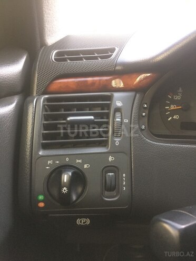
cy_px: 130
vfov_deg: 61.7
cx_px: 98
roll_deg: -0.5
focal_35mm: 29
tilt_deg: -19.2
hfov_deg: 48.2
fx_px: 219
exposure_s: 1/33
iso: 64
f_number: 2.2
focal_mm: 4.15
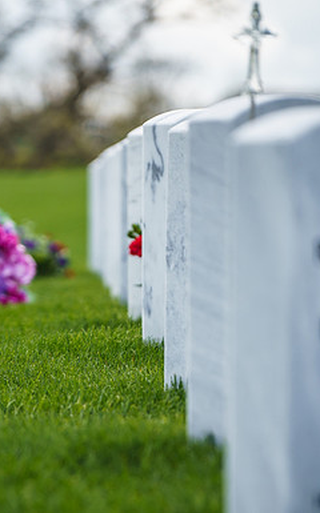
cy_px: 347
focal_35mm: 419
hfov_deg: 3.1
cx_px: 22
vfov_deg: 5.0
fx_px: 5858
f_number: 4
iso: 400
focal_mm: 200
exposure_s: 1/2000
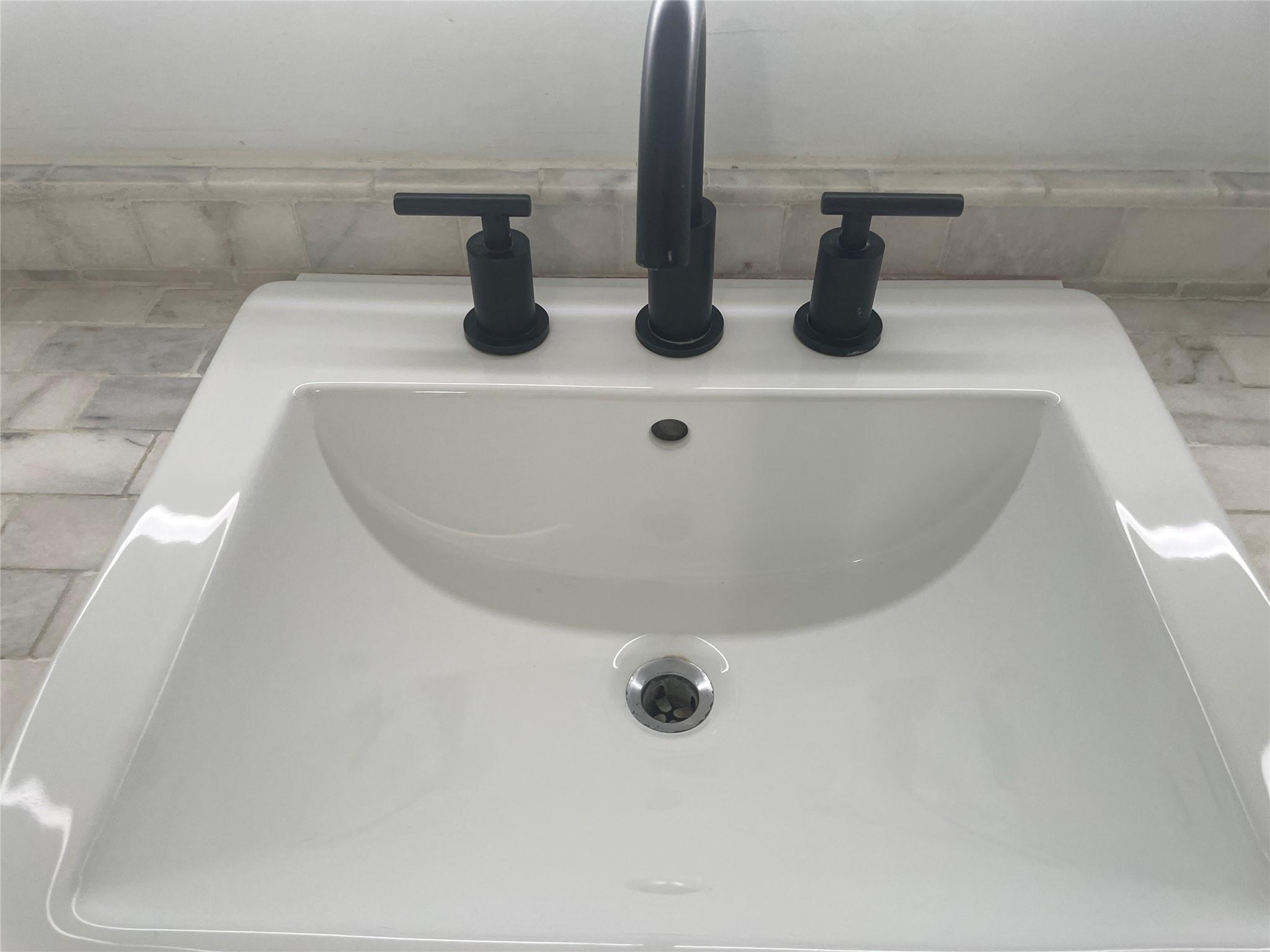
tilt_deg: -44.4
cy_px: 476
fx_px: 954
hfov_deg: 67.3
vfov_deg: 53.1
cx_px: 635
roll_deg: -0.4
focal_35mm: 26
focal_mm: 4.2
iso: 80
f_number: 1.6
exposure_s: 1/100
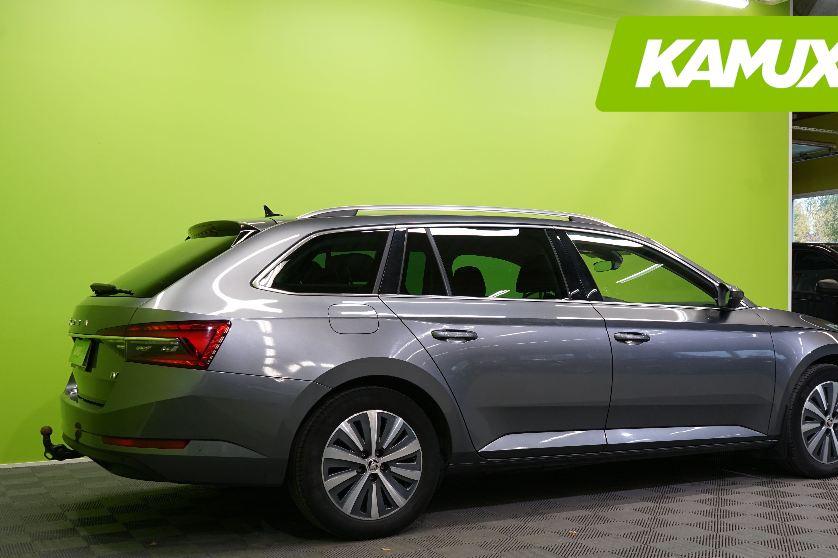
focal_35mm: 40
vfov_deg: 33.2
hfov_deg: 48.4
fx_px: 931
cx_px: 456
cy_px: 352
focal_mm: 30
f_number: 6.3
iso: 640
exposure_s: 1/30
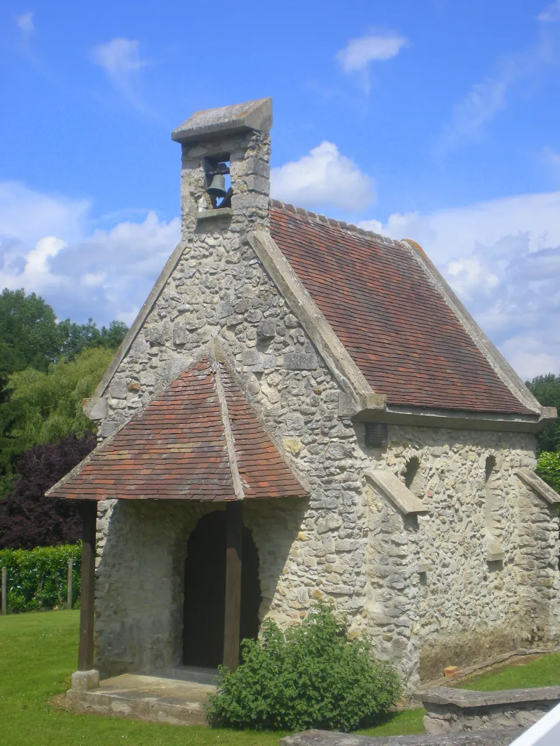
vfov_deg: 34.3
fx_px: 1208
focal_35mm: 56
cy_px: 373
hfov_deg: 26.1
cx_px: 280
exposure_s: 1/345
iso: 64
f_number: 5.6
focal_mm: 9.3
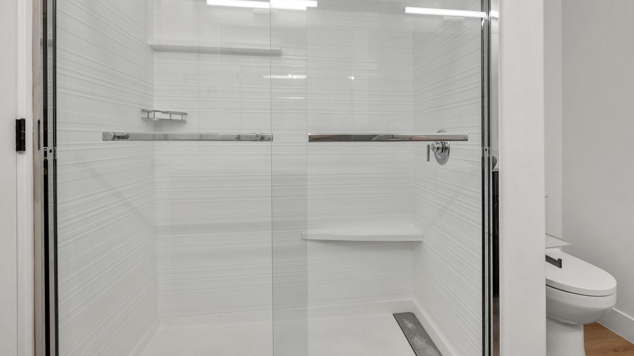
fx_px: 319
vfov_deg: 56.6
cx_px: 348
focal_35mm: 19
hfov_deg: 89.3
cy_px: 108
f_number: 4
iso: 1000
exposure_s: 1/20
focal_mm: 14
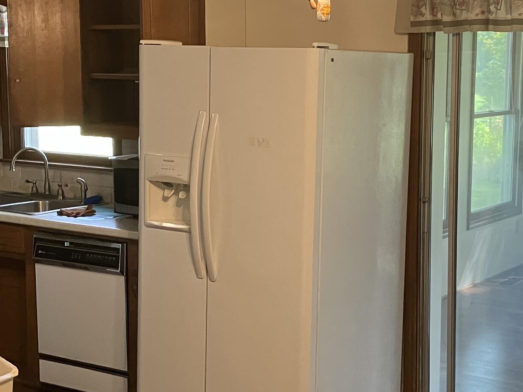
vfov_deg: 21.3
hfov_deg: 28.2
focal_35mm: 69
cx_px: 266
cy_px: 216
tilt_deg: -7.9
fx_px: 1043
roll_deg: +0.2
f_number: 1.8
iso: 125
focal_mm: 3.99
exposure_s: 1/60
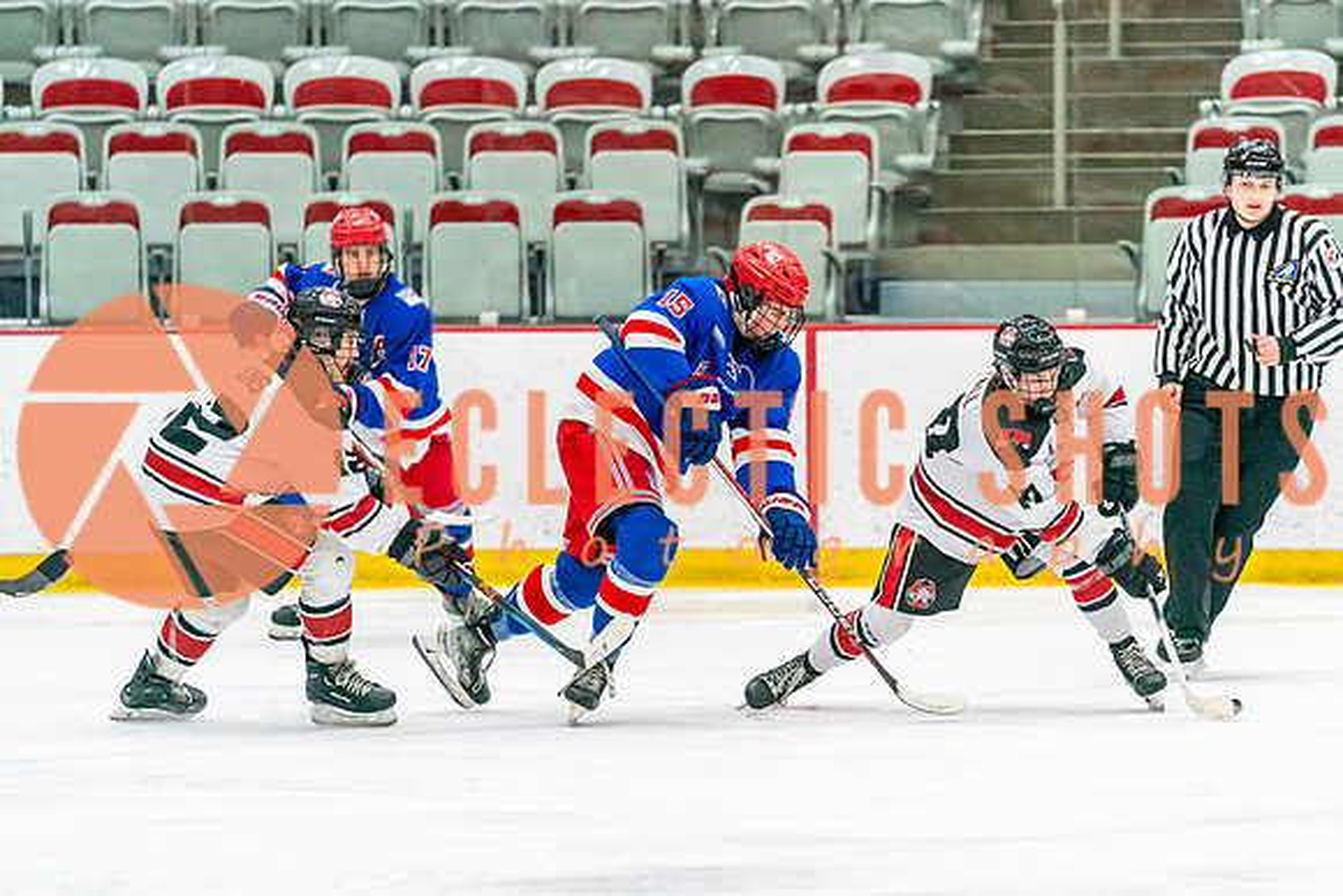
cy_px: 543
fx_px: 9301
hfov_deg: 8.3
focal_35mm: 249
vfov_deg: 5.5
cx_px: 798
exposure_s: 1/1250
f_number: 2.8
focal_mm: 200
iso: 3200
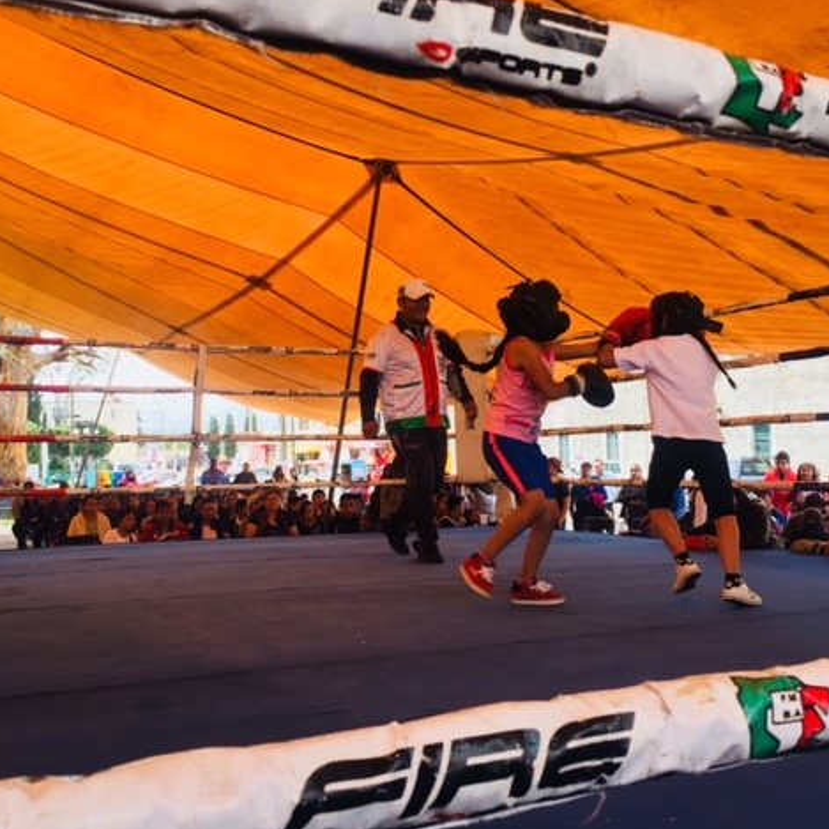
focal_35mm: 35
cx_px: 408
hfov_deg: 47.2
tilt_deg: +1.5
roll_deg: +1.9
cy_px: 417
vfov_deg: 47.2
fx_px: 948
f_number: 2.2
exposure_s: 1/377
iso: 32
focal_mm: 4.15
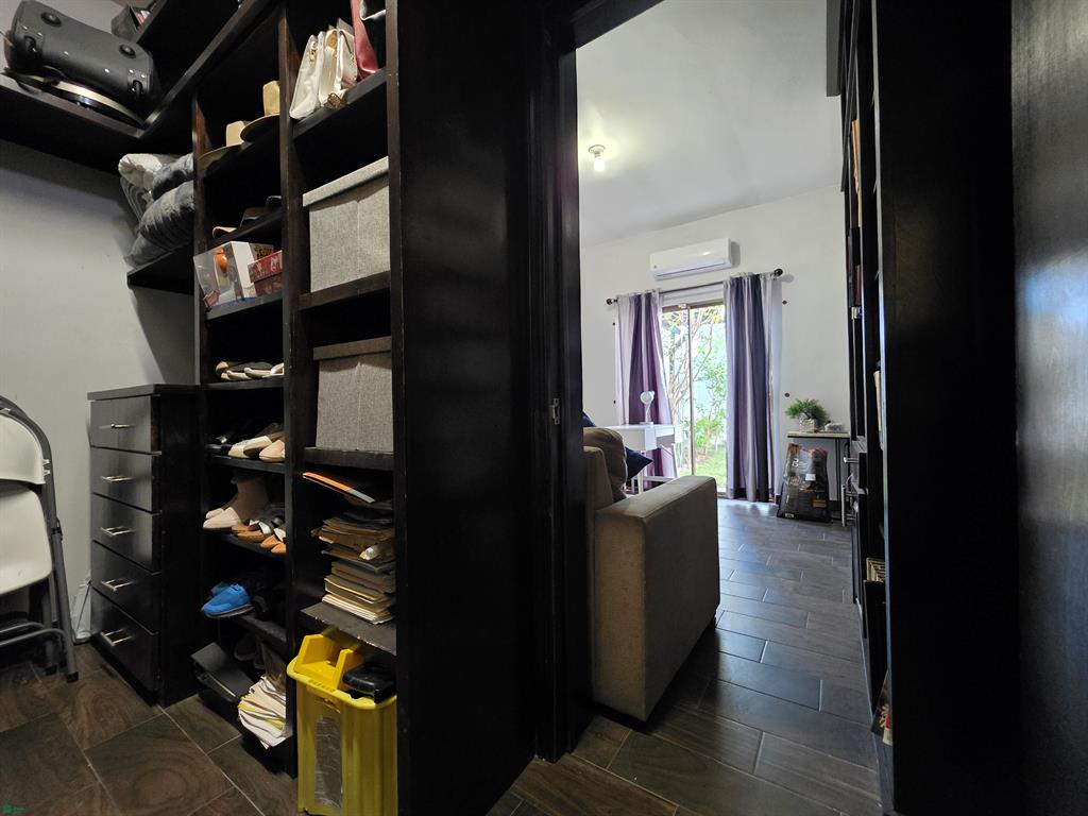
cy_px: 408
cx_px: 544
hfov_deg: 106.2
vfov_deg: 89.9
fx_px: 409
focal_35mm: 13
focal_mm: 2.2
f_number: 1.9
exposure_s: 1/60
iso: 1250
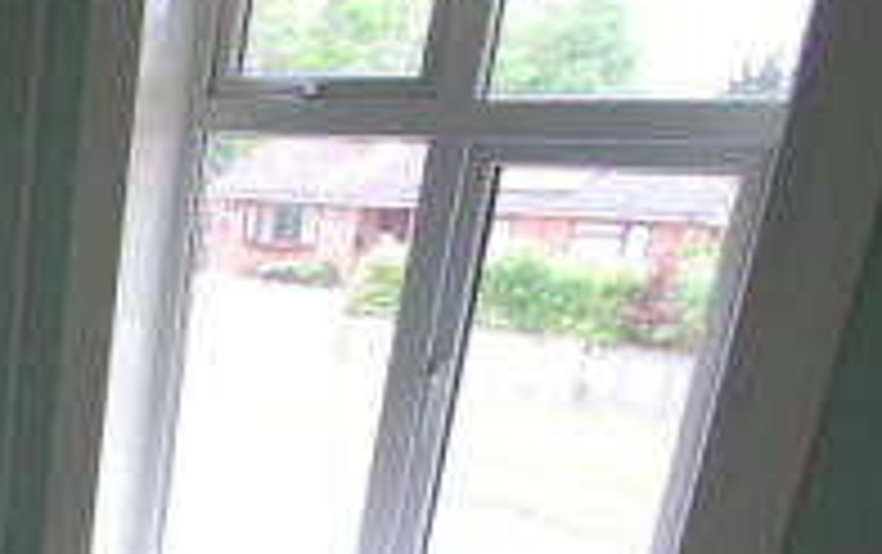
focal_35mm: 51
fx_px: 1227
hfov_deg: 31.9
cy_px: 554
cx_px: -212
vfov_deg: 24.3
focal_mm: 10
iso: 400
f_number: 5
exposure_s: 1/100
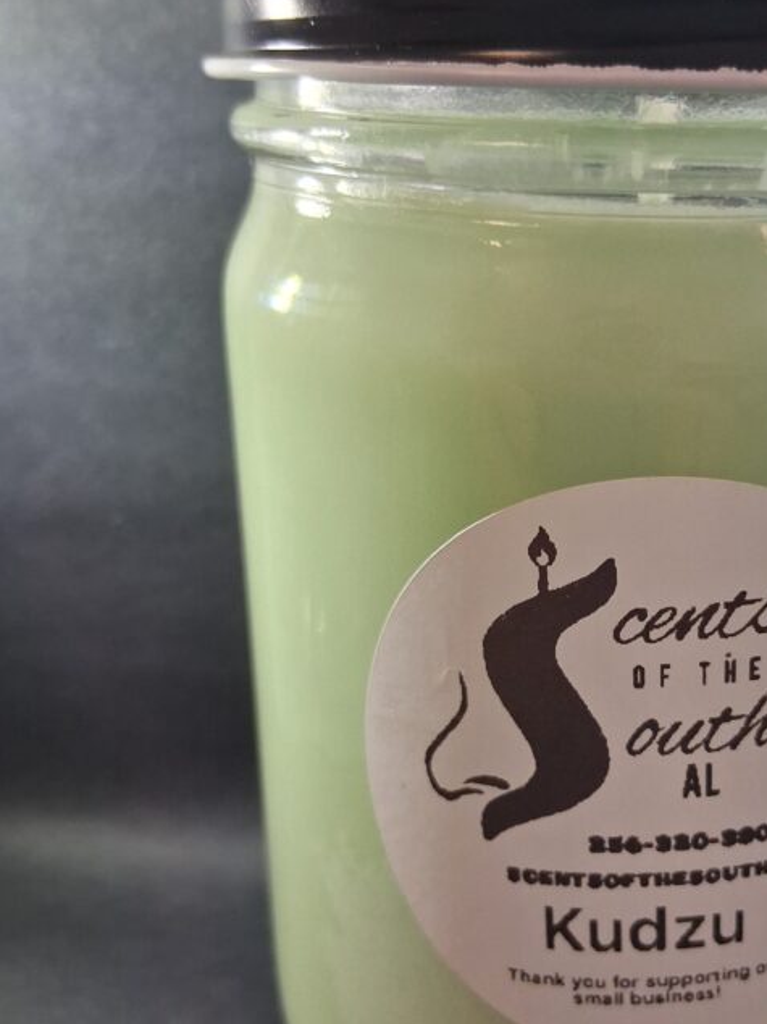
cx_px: 580
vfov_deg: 44.8
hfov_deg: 33.6
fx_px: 1242
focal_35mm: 42
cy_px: 559
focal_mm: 3.98
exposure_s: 1/120
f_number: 1.8
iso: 400
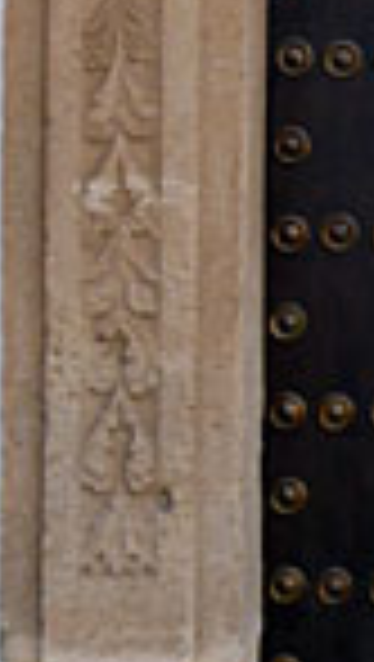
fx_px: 2496
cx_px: 712
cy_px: 63
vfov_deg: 14.9
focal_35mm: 142
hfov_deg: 8.2
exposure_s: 1/60
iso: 80
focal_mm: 5.3
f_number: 3.5
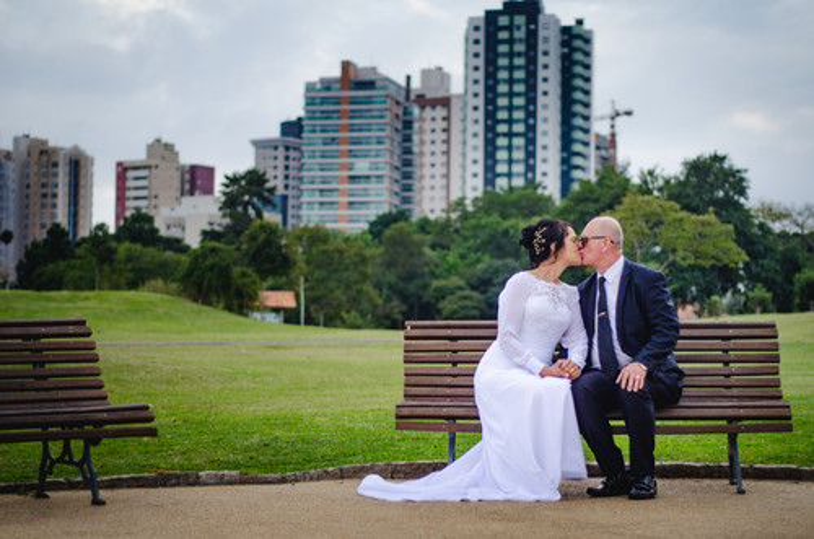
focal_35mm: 75
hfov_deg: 27.0
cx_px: 407
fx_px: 1692
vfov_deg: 18.1
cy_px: 270
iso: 200
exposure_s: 1/8000
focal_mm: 50
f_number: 2.8
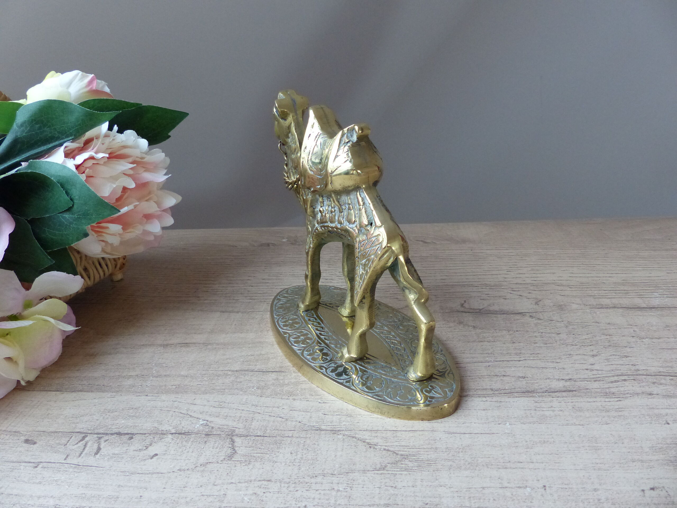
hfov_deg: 67.3
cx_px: 338
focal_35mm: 26
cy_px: 254
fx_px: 508
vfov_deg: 53.1
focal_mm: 4.5
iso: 400
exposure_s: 1/60
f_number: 2.8
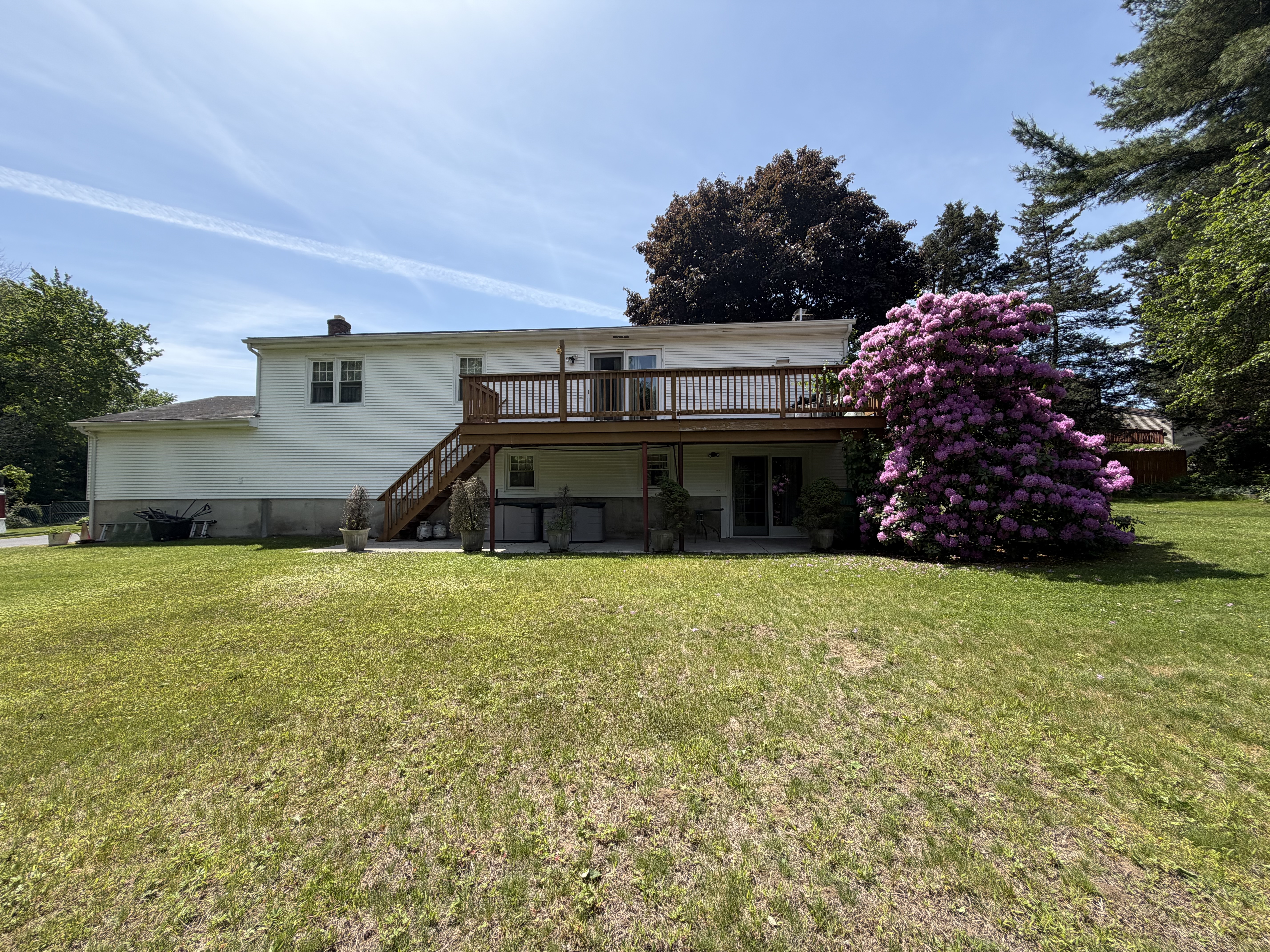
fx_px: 514
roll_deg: +0.6
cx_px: 635
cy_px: 476
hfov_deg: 102.1
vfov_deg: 85.7
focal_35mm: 14
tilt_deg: +2.3
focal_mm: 2.22
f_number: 2.2
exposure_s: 1/770
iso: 25
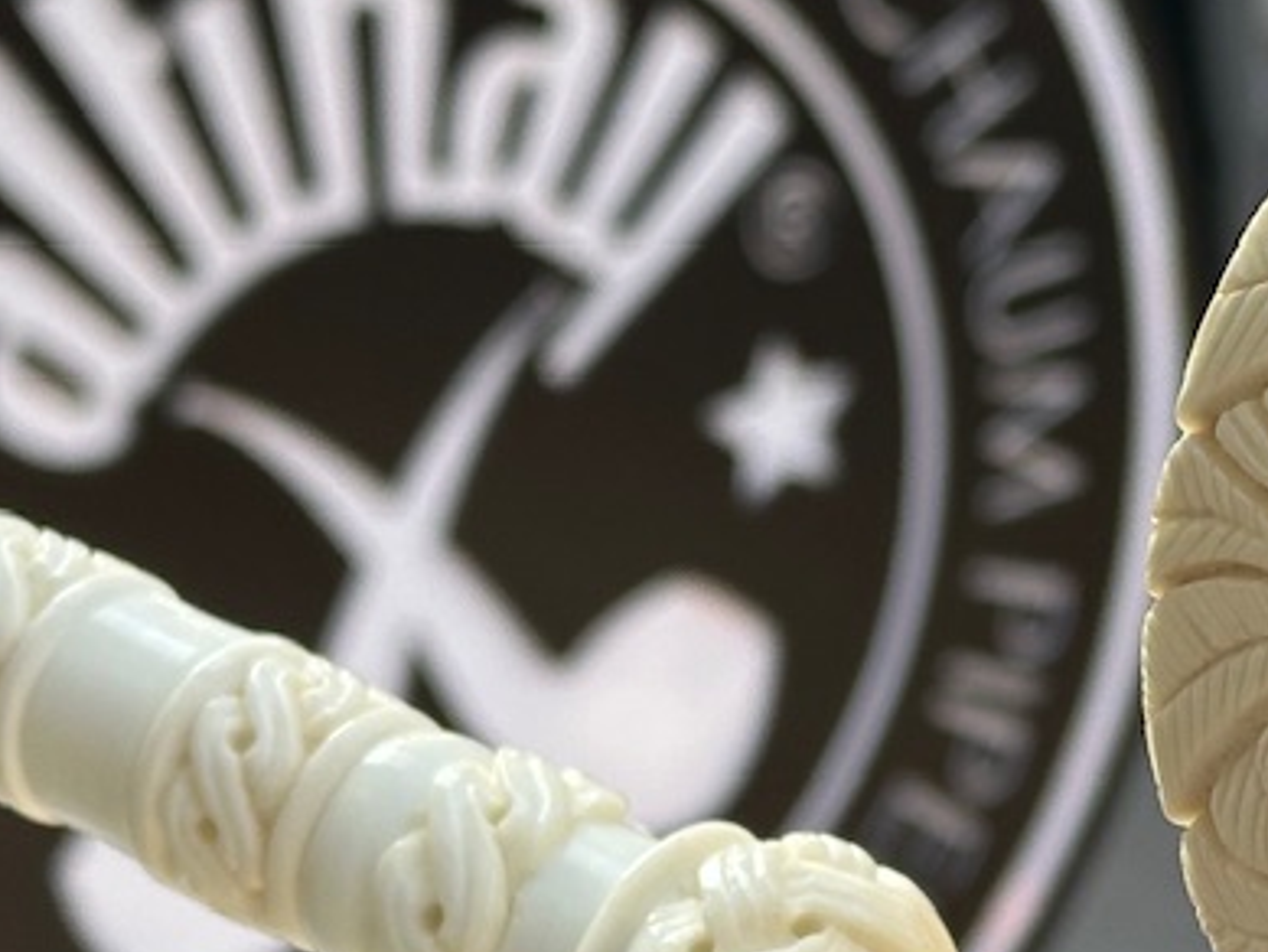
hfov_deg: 12.4
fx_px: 5789
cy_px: 897
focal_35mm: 158
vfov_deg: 9.3
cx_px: 1216
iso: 64
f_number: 1.78
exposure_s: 1/424
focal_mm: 6.86
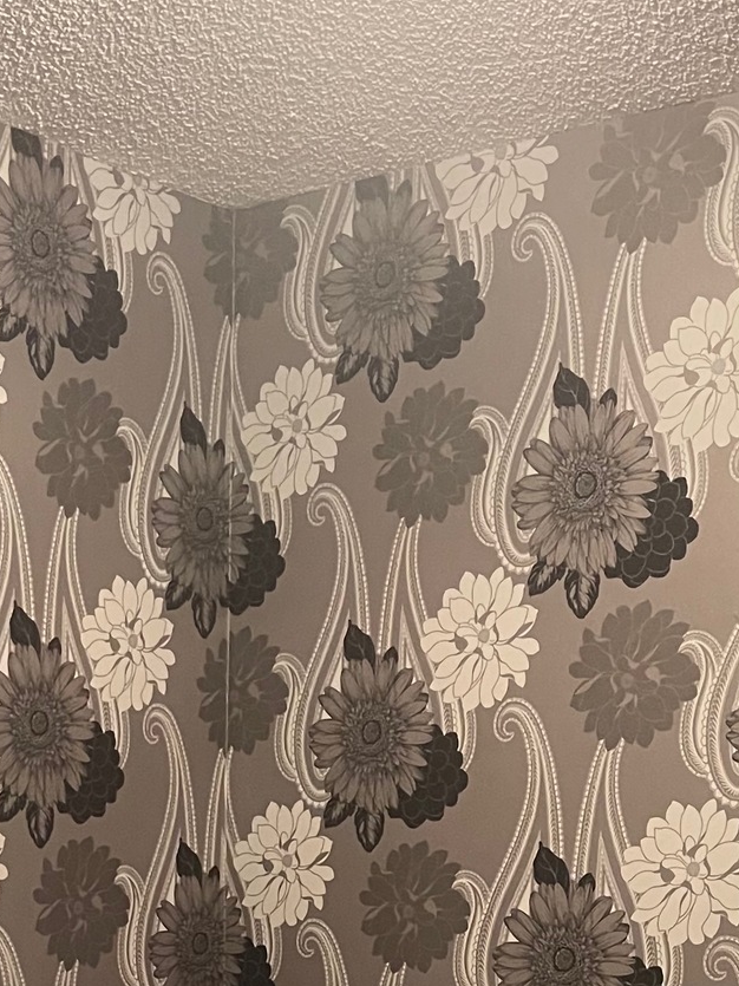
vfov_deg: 25.7
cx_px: 277
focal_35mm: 69
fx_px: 1965
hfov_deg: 21.3
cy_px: 1132
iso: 640
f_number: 1.6
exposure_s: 1/40
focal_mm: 5.1
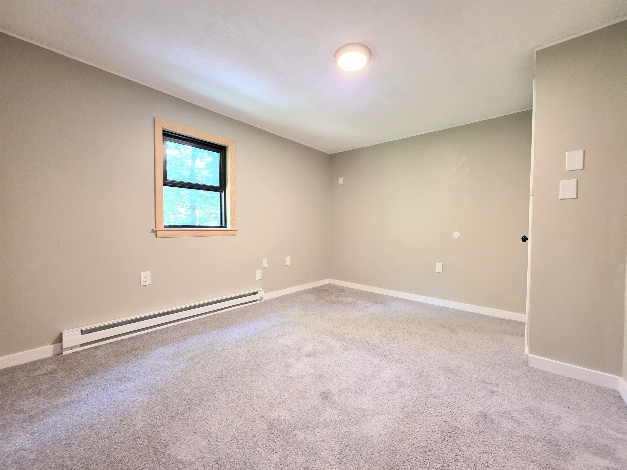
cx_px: 314
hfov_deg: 106.2
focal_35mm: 13
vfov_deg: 89.9
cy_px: 235
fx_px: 235
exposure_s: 1/60
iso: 320
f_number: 1.9
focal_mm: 2.2
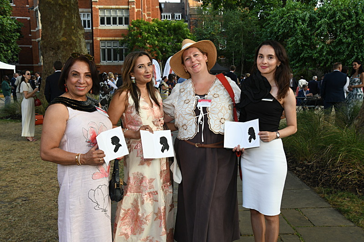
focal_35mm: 34
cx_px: 182
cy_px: 121
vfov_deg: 38.9
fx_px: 344
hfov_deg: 55.8
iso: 400
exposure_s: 1/40
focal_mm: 34
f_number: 8
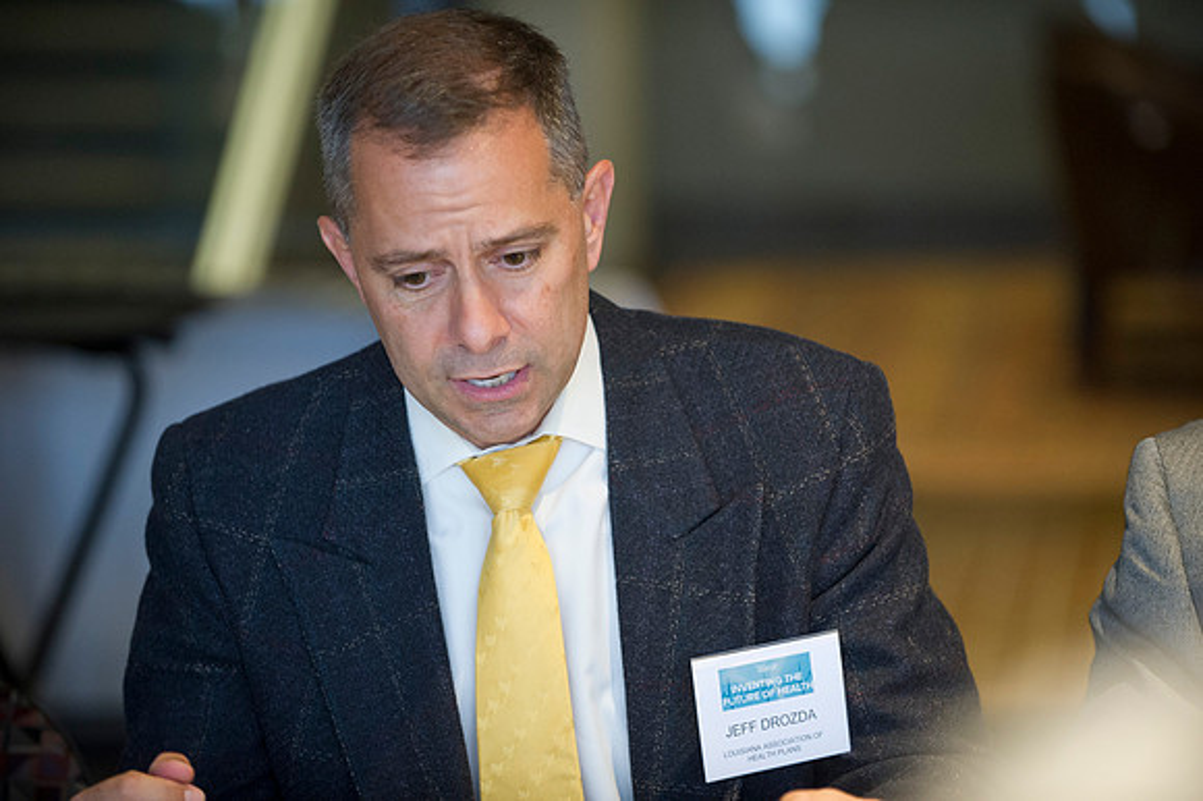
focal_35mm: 140
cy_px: 400
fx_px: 4675
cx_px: 602
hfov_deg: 14.7
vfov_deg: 9.8
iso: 2500
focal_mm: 140
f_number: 2.8
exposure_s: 1/80
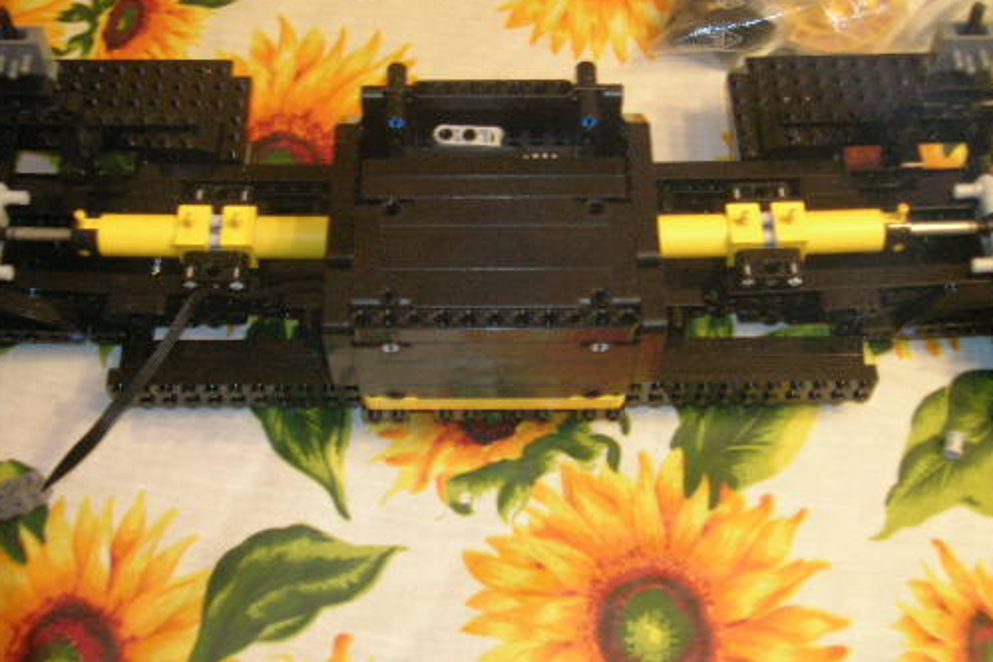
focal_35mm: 48
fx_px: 1324
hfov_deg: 41.1
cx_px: 482
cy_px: 272
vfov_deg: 28.0
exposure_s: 1/3.7
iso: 200
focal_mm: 6
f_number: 2.9
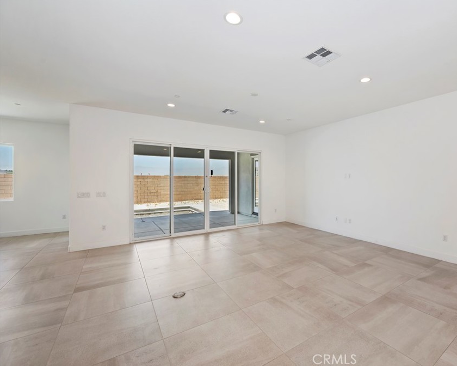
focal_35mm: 16
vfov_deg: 80.4
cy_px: 182
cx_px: 277
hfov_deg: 91.7
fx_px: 216
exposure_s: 1/20
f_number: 8
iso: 100
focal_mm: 14
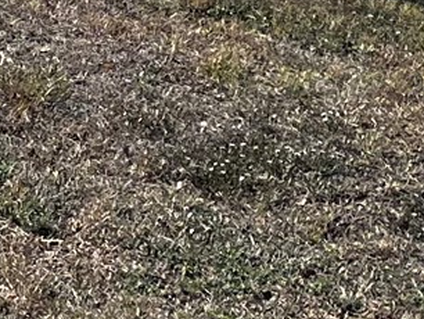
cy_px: -638
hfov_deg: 8.6
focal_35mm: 174
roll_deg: -0.5
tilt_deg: -2.2
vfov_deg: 7.5
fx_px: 2133
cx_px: -989
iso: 50
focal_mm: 5.1
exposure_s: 1/2632
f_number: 1.6
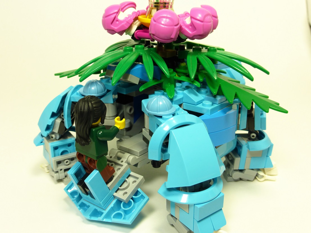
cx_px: 156
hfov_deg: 43.8
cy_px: 116
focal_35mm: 43
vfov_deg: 33.6
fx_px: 386
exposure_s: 1/60
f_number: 3.9
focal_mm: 7.4
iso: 100
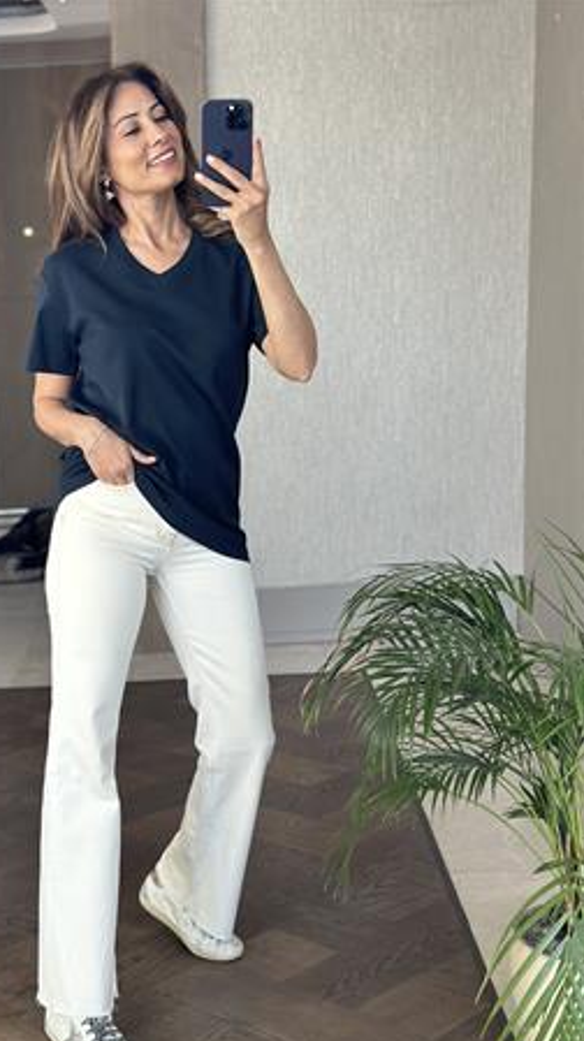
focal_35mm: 59
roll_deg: +2.7
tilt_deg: -20.1
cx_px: 151
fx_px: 1627
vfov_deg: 35.4
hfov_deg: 20.2
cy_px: 582
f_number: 1.78
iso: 125
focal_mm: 6.86
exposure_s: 1/102
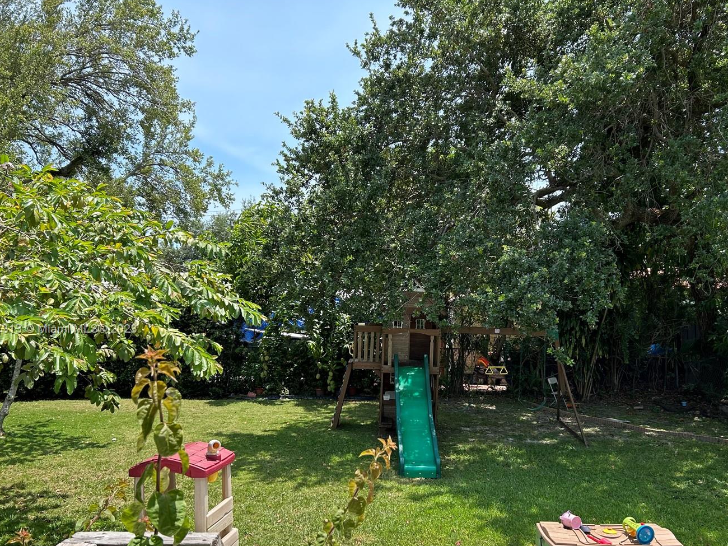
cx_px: 406
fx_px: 673
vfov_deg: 43.9
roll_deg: -0.6
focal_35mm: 32
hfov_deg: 56.7
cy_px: 330
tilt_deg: -1.2
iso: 50
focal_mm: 5.7
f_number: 1.5
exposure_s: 1/1511
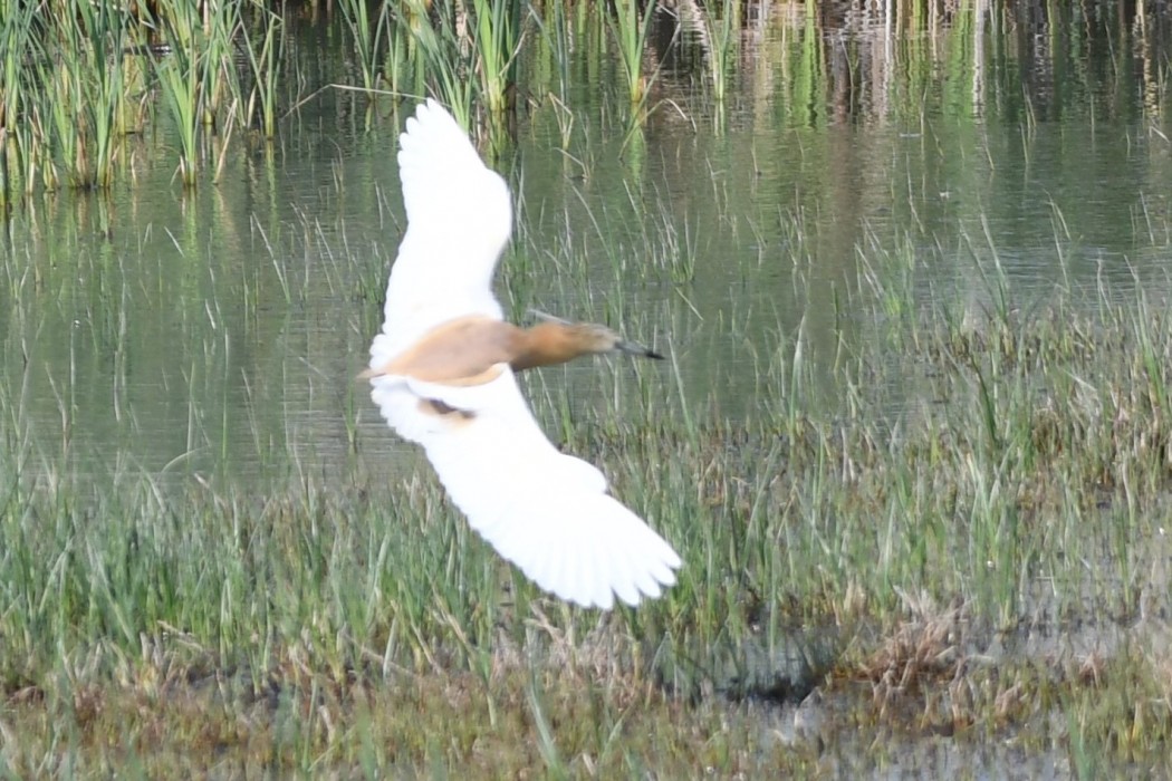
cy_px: 390
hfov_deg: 6.9
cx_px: 586
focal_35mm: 300
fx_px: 9766
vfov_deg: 4.6
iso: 200
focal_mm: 200
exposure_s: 1/800
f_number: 5.6
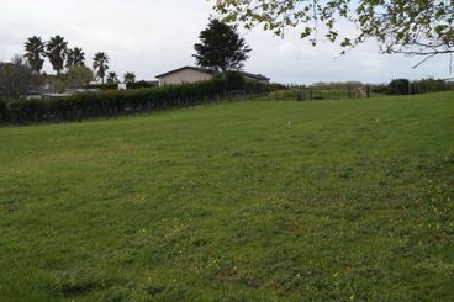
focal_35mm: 46
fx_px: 580
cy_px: 125
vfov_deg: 29.2
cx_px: 227
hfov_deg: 42.8
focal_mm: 24
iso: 100
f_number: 8
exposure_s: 1/250
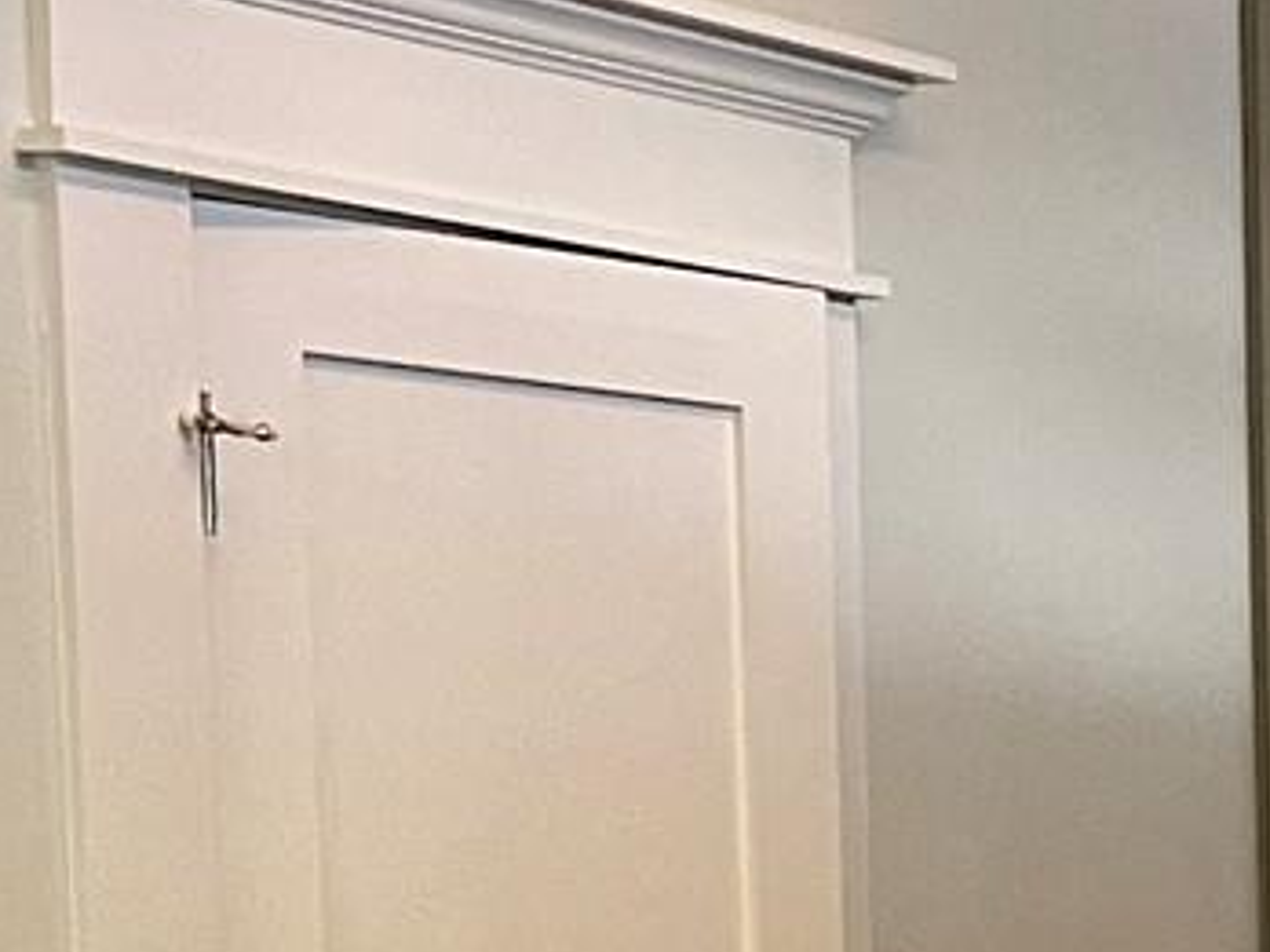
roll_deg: -0.9
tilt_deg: -6.2
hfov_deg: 11.5
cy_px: 1623
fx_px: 5613
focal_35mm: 153
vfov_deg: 9.3
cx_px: 2620
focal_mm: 5.7
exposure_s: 1/59
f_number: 1.5
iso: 200
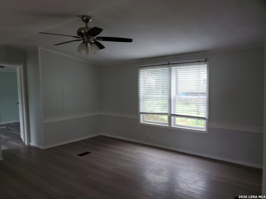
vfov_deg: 53.1
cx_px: 133
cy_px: 100
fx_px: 200
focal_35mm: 26
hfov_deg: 67.3
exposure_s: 1/120
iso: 250
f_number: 2.4
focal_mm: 4.3
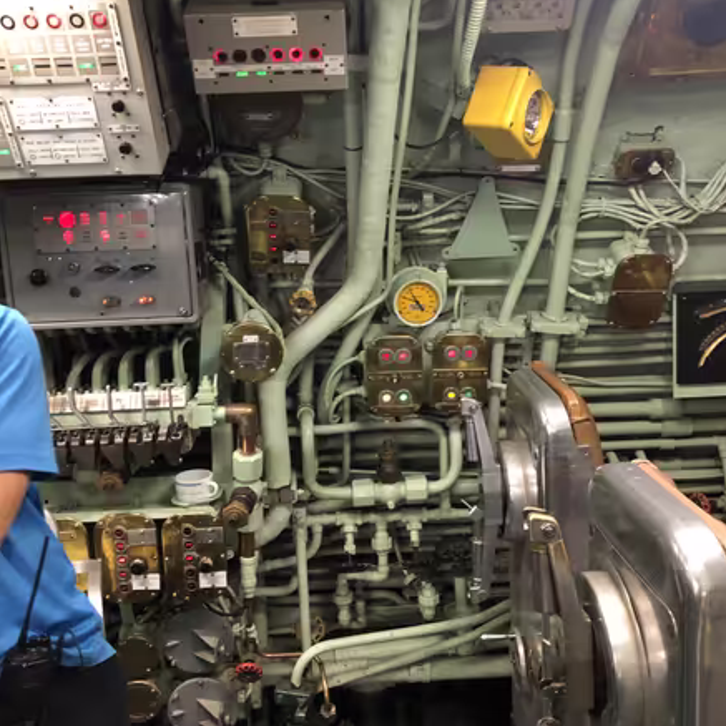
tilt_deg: -10.8
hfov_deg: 48.4
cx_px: 370
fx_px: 807
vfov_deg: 48.4
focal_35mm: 34
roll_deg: +0.3
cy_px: 324
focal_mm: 3.99
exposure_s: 1/5
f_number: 1.8
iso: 100
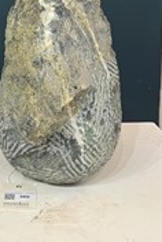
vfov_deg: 31.1
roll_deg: +0.6
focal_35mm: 61
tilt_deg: -6.9
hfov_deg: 21.7
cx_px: 12
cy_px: 16
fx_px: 412
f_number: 1.6
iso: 80
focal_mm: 5.1
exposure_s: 1/50
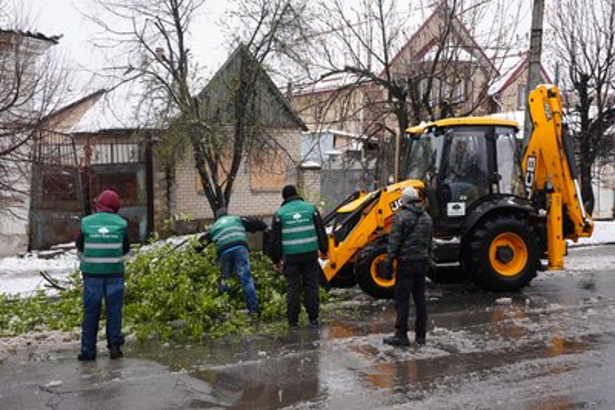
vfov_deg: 29.9
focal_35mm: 45
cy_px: 205
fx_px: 769
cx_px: 308
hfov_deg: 43.6
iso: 80
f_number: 5
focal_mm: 45
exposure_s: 1/80
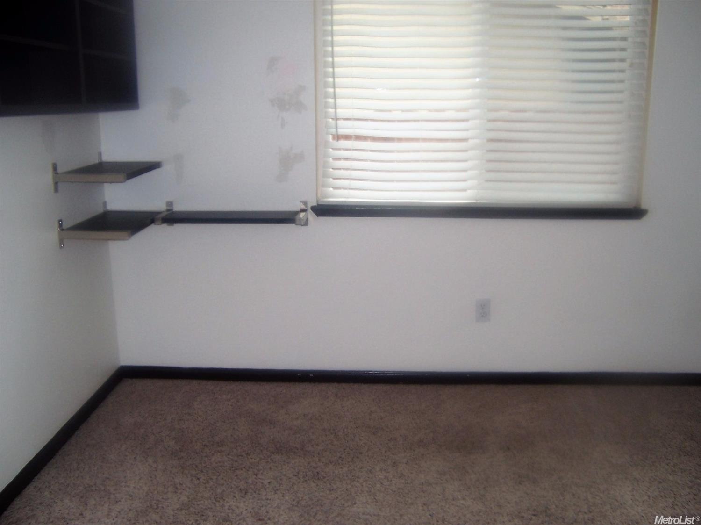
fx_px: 668
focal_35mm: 33
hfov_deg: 55.4
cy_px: 262
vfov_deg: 42.9
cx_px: 350
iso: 80
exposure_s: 1/60
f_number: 2.8
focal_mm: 5.5
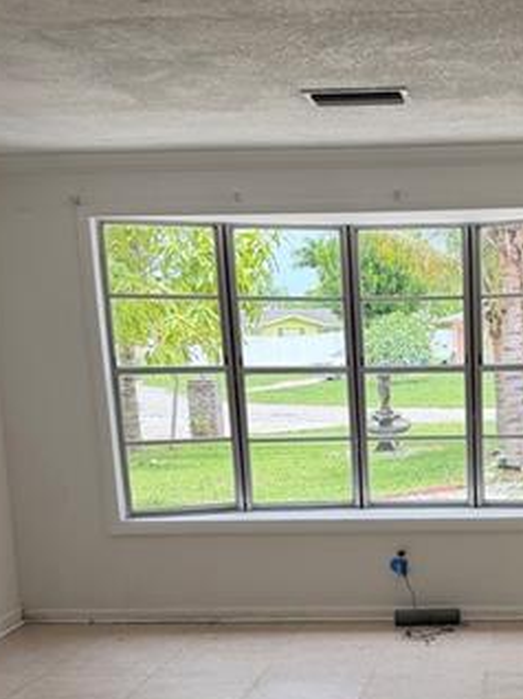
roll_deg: +1.3
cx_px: 464
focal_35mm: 58
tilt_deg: -11.3
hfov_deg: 24.5
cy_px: 591
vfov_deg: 32.1
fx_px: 1170
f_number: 1.78
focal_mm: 6.76
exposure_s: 1/831
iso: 100
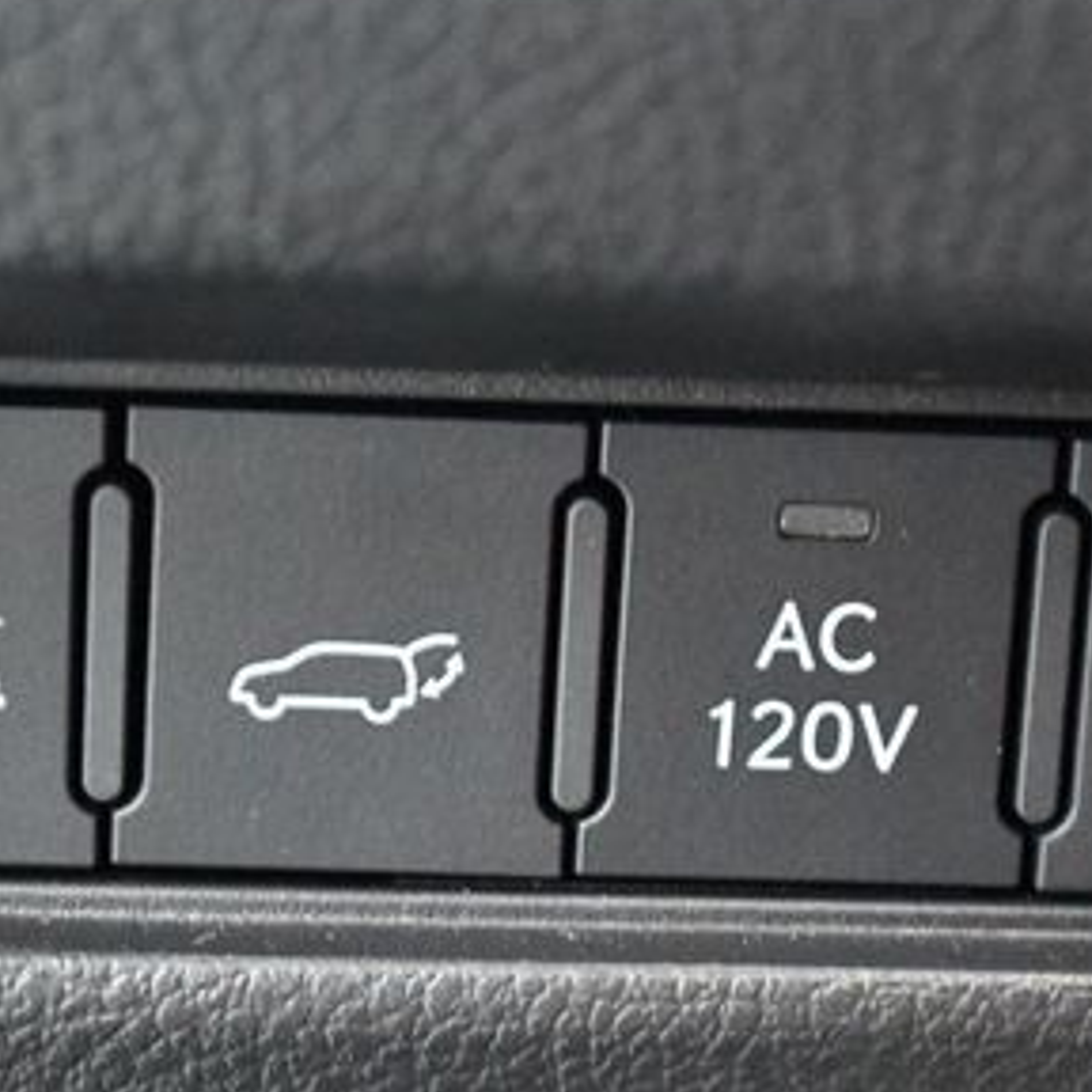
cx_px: 482
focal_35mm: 155
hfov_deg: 11.3
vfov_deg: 11.3
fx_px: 5532
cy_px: 690
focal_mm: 55
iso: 12800
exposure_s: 1/25
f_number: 5.6
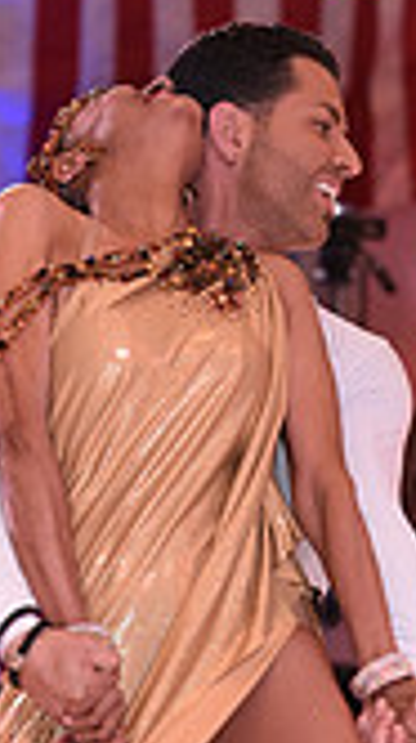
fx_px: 8635
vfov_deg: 4.9
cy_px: 909
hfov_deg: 2.8
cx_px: 101
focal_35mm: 439
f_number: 4.5
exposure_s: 1/250
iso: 1600
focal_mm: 120
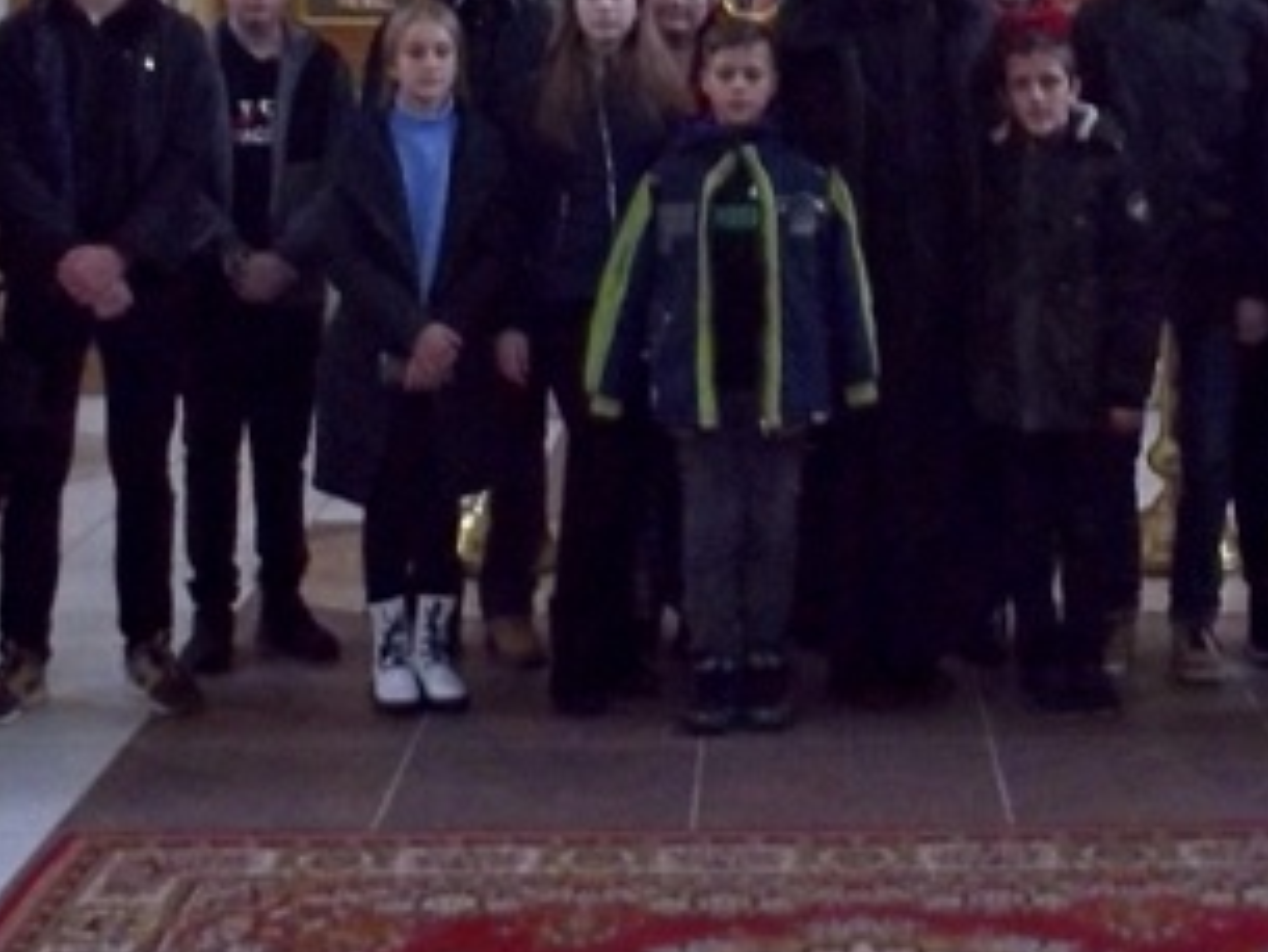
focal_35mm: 76
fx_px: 2785
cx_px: 827
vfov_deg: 18.5
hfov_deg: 25.5
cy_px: -158
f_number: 3.3
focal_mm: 4.1
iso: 400
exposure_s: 1/8
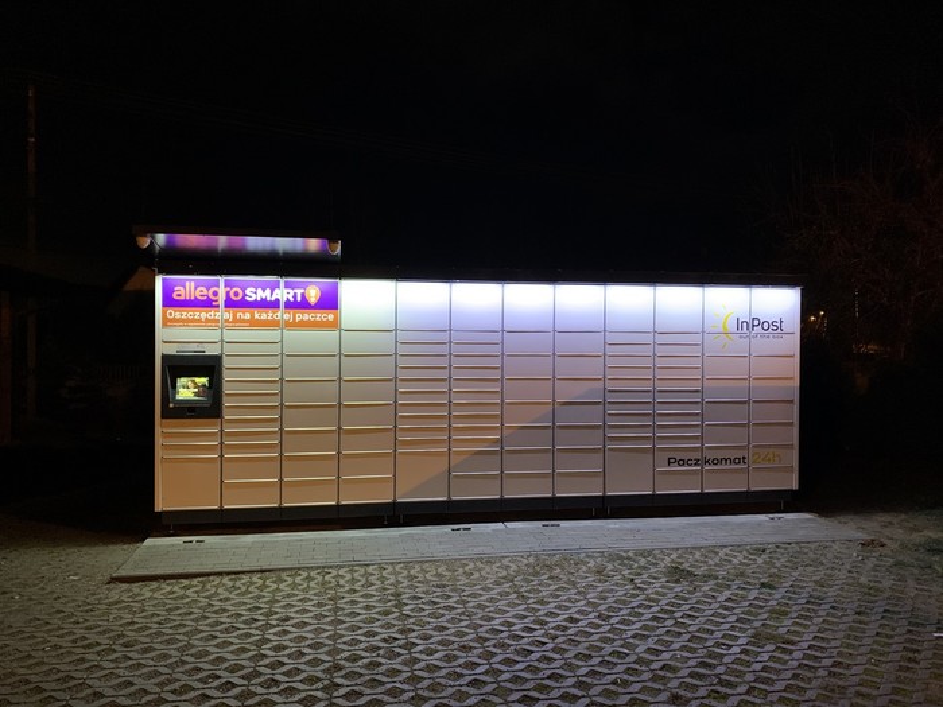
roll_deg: -0.2
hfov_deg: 67.3
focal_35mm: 26
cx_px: 472
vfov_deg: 53.1
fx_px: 708
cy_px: 354
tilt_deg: -0.4
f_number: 1.8
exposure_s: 1/25
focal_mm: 4.25
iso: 400
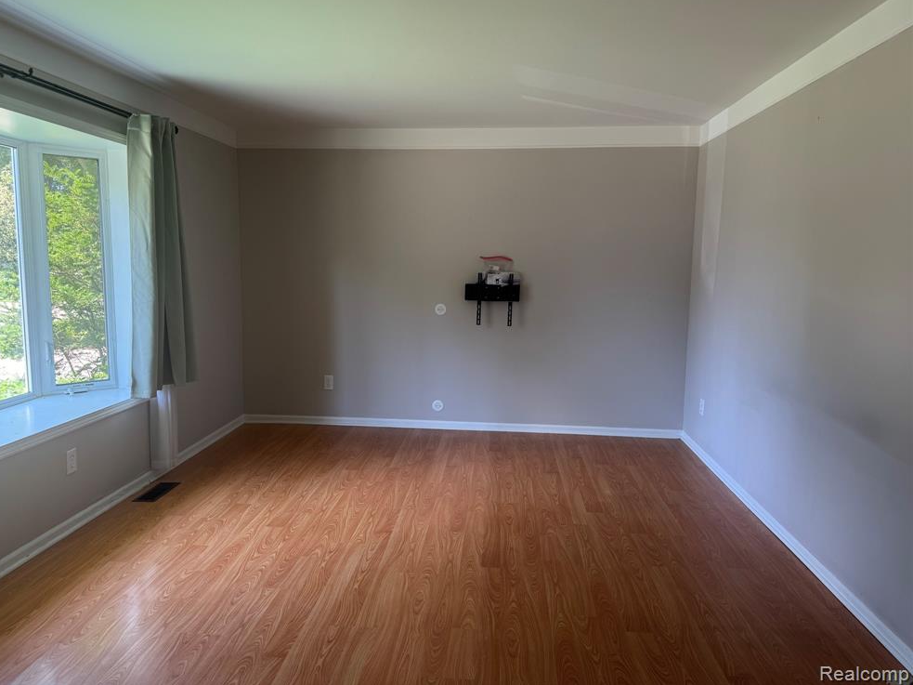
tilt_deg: -6.2
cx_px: 438
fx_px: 659
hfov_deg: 69.4
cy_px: 332
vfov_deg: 54.9
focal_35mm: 25
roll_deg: -1.3
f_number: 1.78
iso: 80
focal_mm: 6.76
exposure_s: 1/121
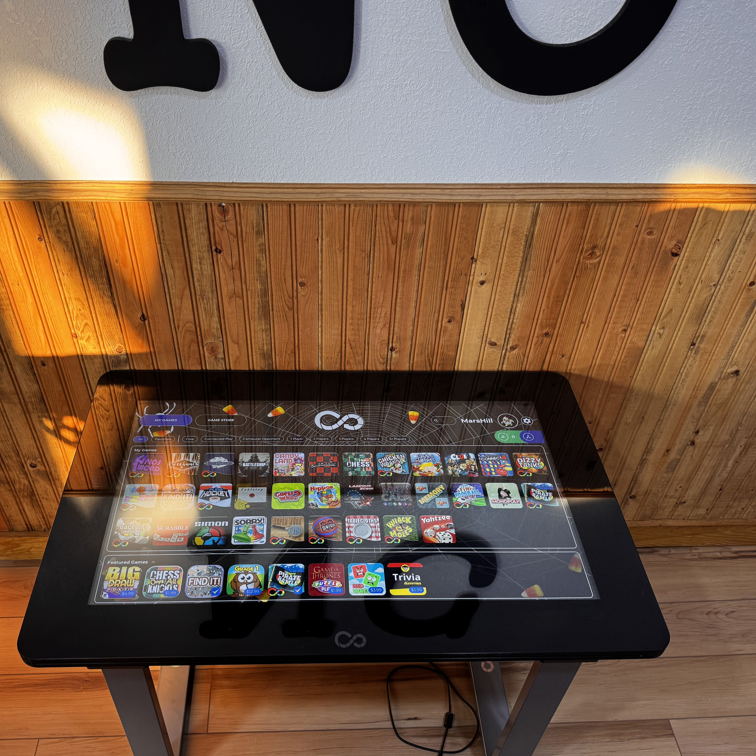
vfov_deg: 55.6
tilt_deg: -42.1
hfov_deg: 55.5
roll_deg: -1.3
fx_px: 717
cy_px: 370
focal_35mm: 29
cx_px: 339
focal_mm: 6.76
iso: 125
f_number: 1.78
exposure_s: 1/120
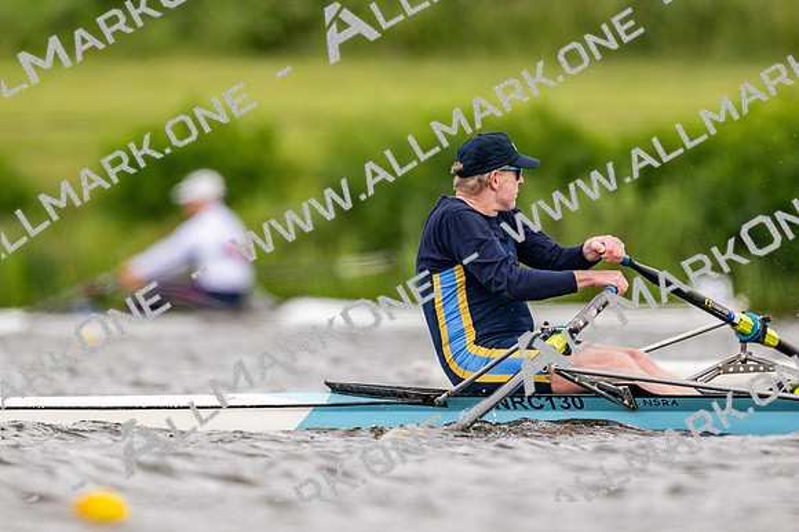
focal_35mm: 900
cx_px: 400
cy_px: 266
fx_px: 19963
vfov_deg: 1.5
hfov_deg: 2.3
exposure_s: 1/2500
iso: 900
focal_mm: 600
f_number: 4
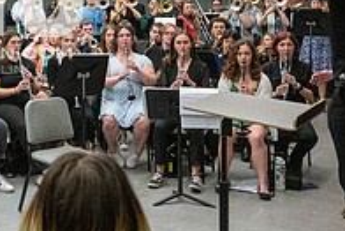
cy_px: -10
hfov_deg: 25.9
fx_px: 681
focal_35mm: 71
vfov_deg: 18.6
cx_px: -49
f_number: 4
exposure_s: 1/500
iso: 10000
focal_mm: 24
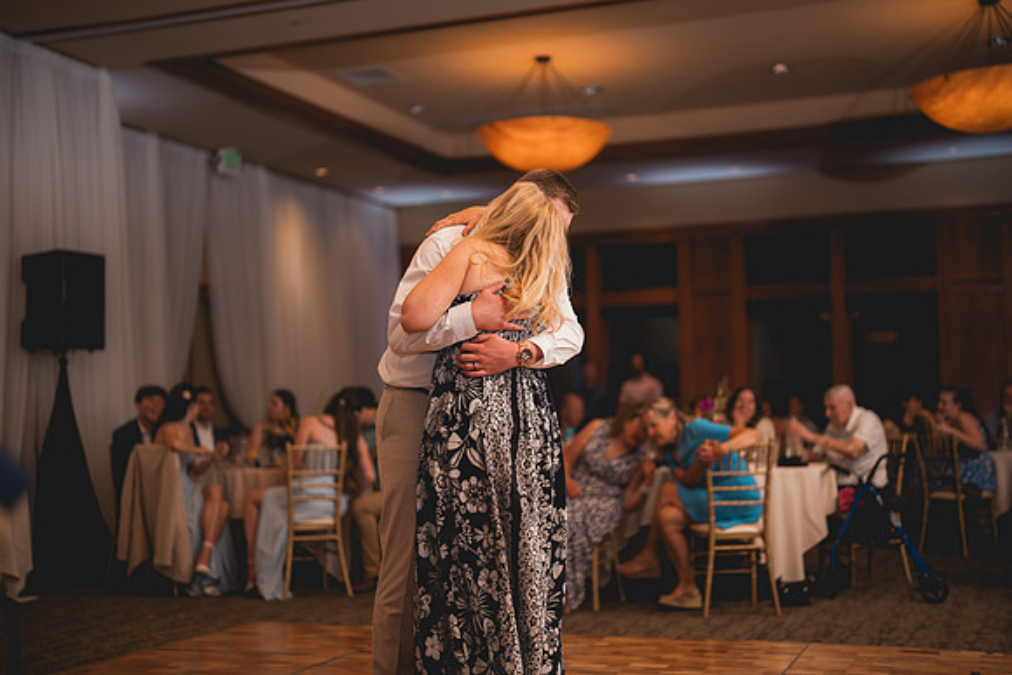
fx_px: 1406
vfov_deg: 27.0
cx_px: 506
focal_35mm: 50
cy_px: 338
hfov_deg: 39.6
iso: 125
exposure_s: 1/250
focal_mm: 50
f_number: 1.2
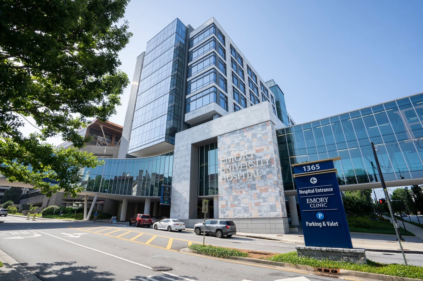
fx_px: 188
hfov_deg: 96.8
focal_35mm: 16
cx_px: 212
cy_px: 140
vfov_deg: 73.7
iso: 250
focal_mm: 16
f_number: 8
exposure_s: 1/320
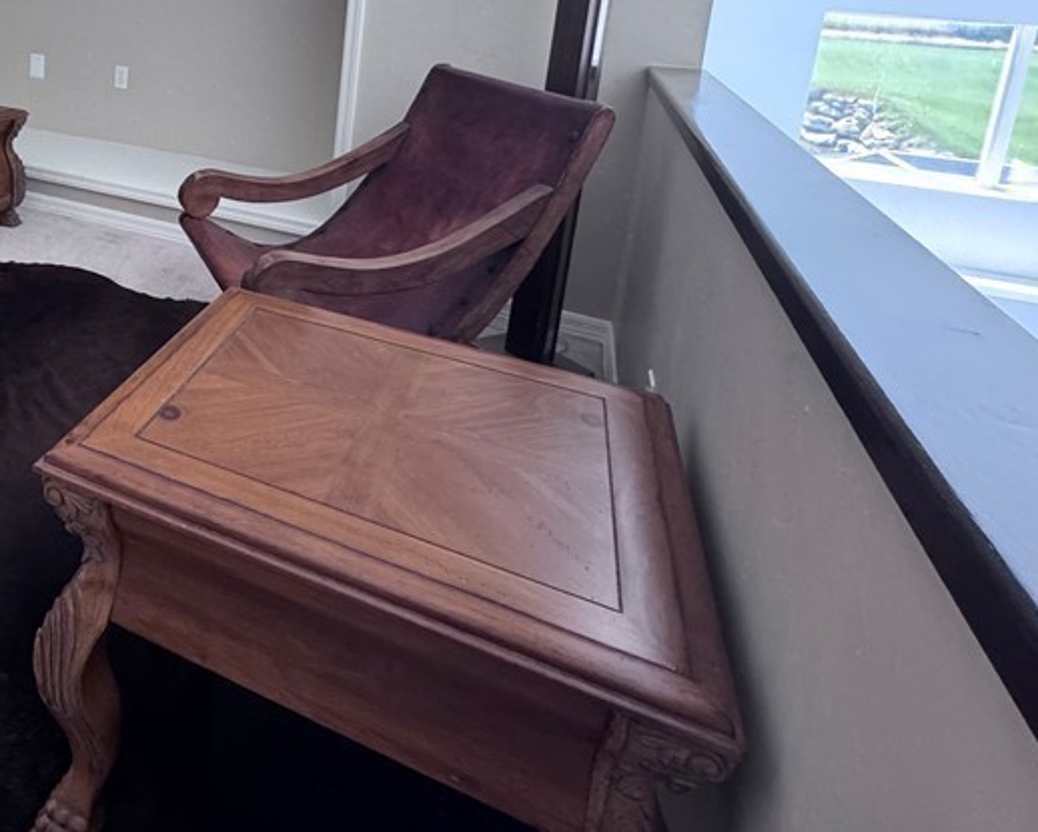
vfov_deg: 48.2
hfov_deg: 56.6
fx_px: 830
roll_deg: -4.1
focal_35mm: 27
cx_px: 132
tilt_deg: -11.6
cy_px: 96
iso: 250
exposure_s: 1/60
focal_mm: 2.22
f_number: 2.2
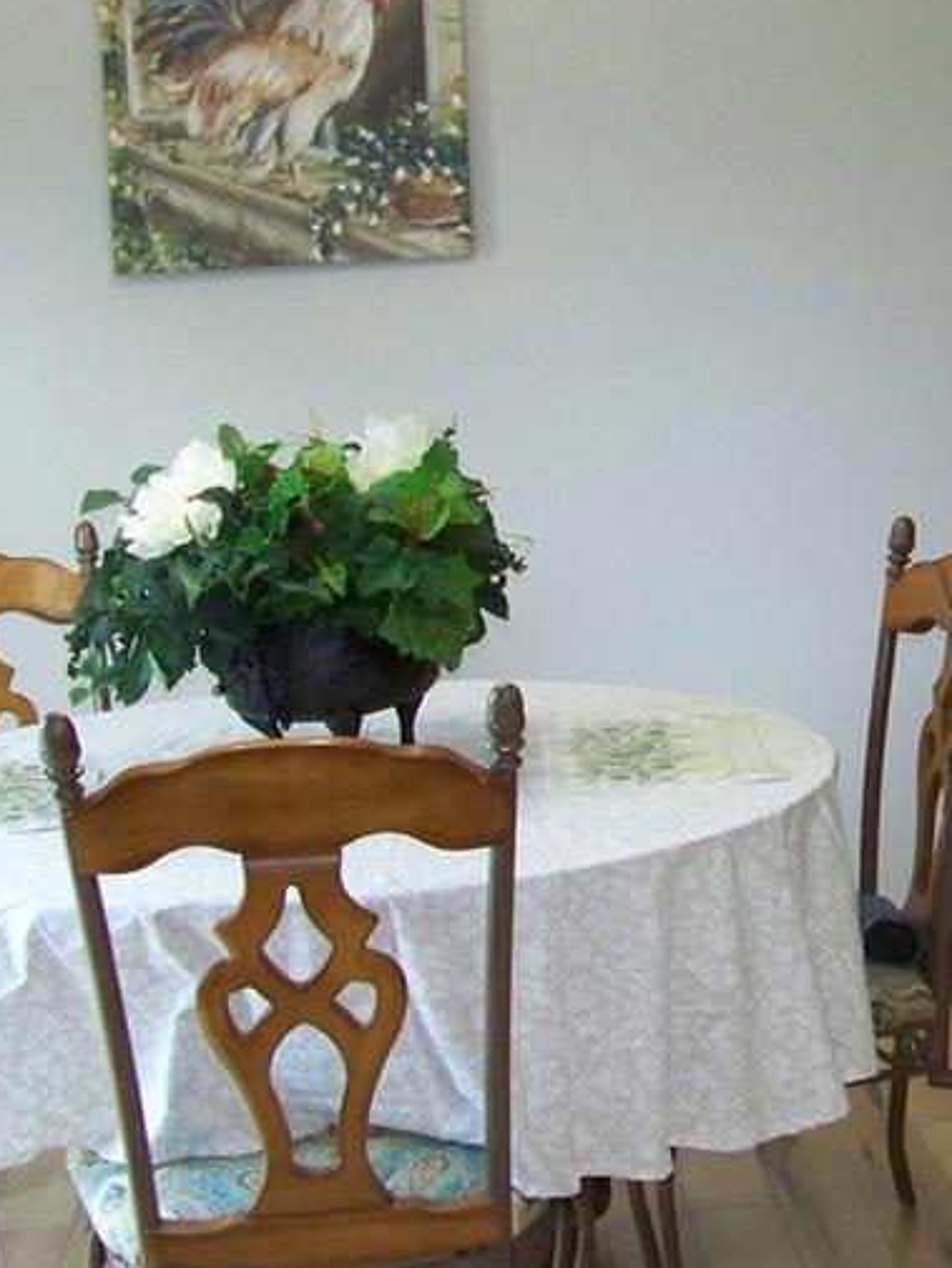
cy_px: 547
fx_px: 2676
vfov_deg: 26.6
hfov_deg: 19.8
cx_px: 831
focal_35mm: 73
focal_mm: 5.85
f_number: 2.8
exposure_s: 1/30
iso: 200
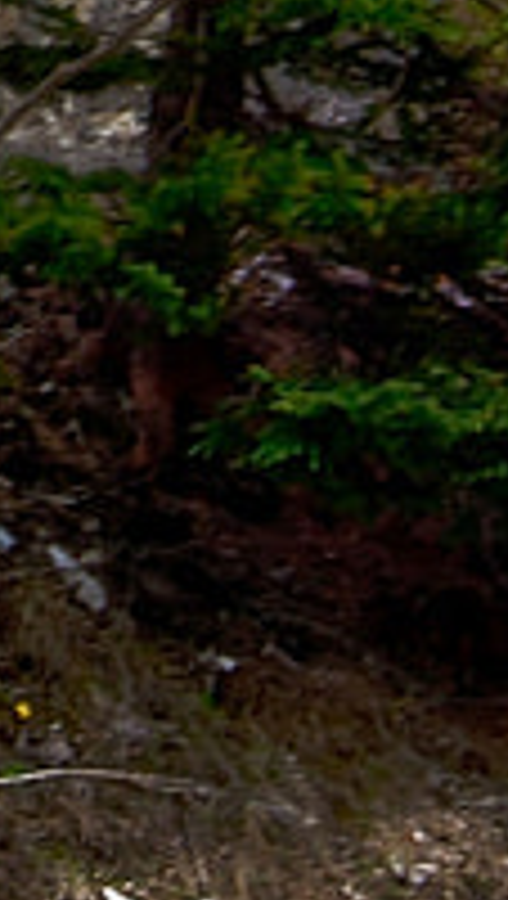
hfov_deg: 4.1
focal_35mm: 293
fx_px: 6993
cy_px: -1318
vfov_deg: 6.9
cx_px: -863
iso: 100
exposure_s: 1/10
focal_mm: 35
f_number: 16
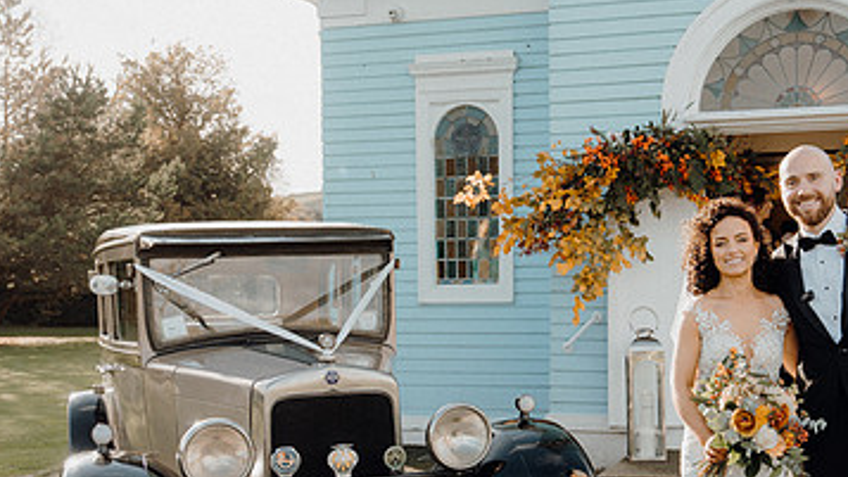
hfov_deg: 40.2
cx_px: 546
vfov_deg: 23.4
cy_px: 333
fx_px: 1147
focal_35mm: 51
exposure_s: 1/500
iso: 125
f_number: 3.5
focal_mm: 30
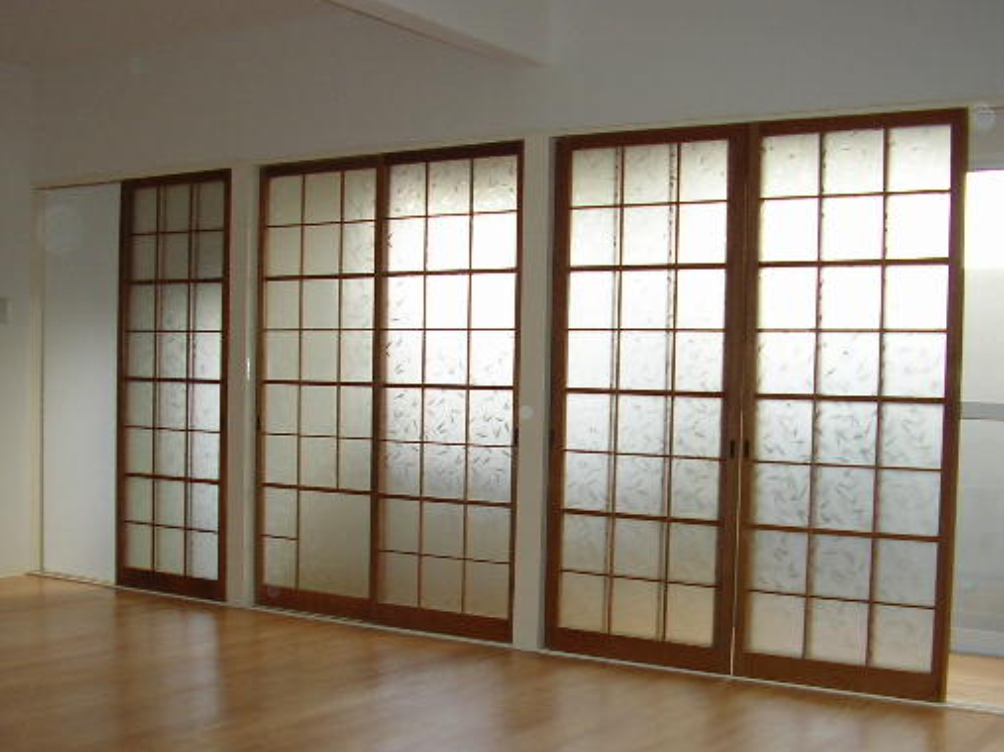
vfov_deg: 30.1
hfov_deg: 39.6
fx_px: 1392
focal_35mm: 48
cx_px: 442
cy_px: 469
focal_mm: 5.8
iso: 94
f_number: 2.9
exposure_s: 1/54.7
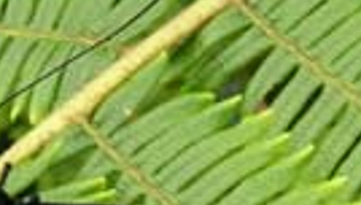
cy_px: 395
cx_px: -4
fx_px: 1631
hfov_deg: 12.5
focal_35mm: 170
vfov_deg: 7.0
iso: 50
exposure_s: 1/180
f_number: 2.8
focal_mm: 6.1
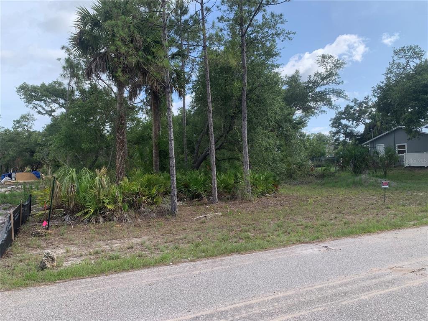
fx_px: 321
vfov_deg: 53.1
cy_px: 160
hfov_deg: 67.3
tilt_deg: +1.8
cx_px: 214
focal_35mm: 26
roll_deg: +2.1
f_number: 1.8
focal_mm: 4.25
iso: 25
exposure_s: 1/1021
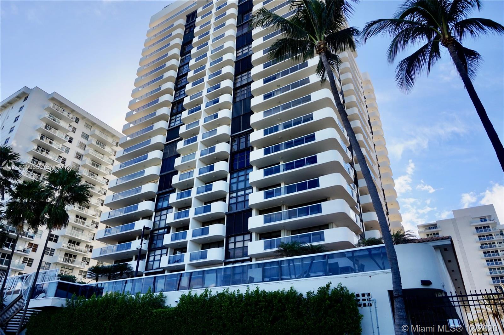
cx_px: 252
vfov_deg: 53.1
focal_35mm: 24
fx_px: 336
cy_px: 168
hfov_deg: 73.8
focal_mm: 16
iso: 100
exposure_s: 1/80
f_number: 11
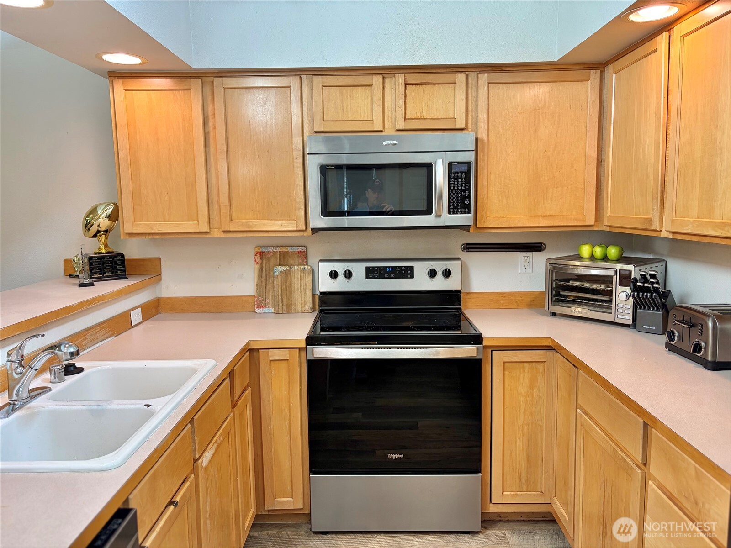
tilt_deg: -5.3
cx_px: 366
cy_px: 274
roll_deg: +0.7
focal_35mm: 26
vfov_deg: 53.1
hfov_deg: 67.3
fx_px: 549
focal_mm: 5.96
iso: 100
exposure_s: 1/120
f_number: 1.6
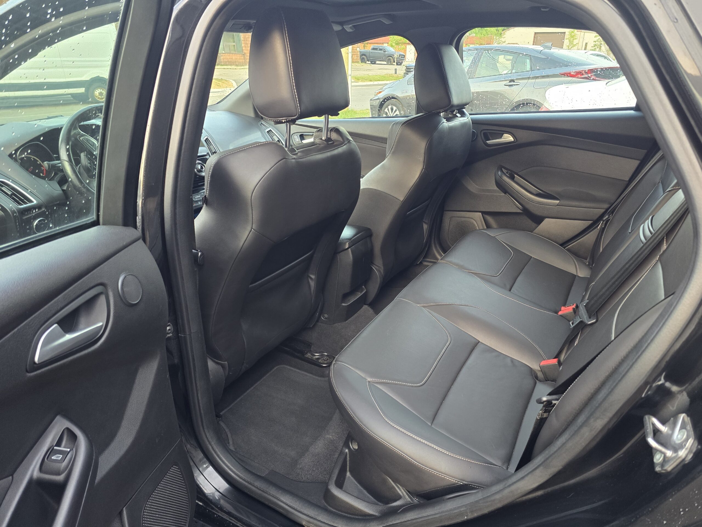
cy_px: 264
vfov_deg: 58.9
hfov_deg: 73.9
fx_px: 466
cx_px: 351
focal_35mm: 23
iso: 320
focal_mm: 6.3
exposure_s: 1/120
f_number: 1.7
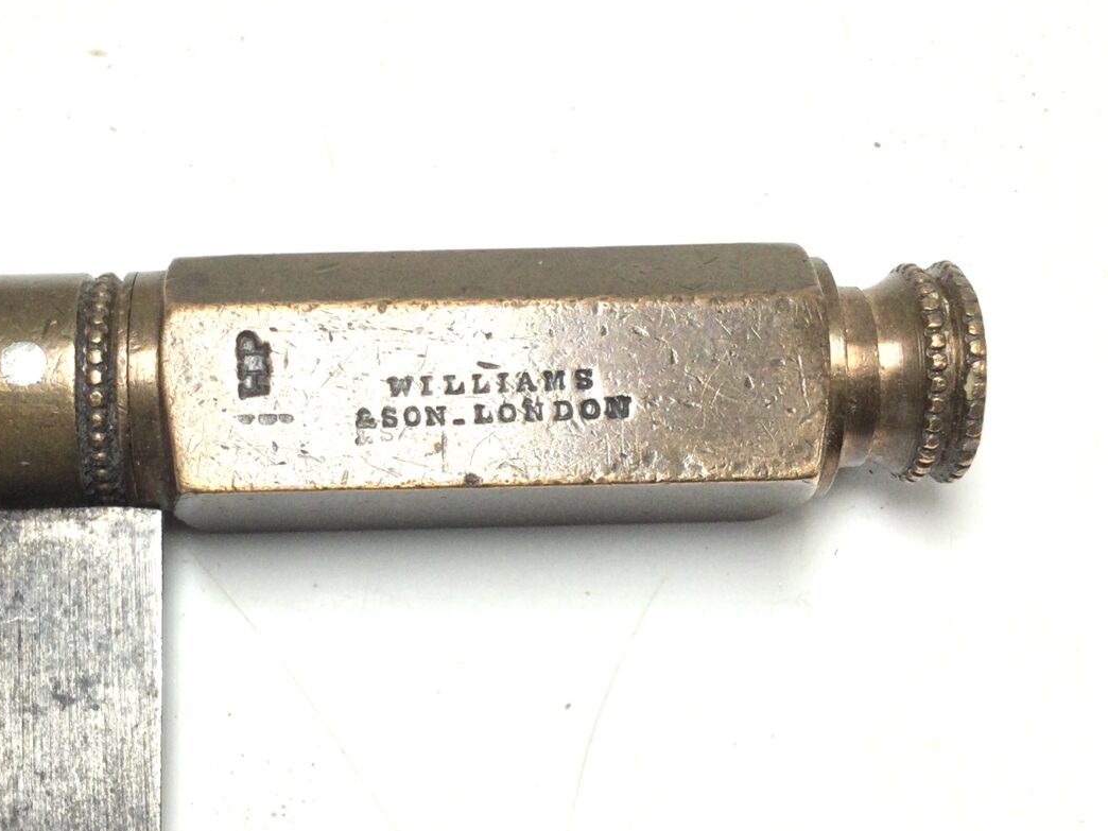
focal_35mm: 57
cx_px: 346
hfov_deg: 33.4
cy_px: 431
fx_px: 1824
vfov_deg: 25.7
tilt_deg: -74.6
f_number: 2.4
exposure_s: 1/326
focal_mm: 3.3
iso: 25
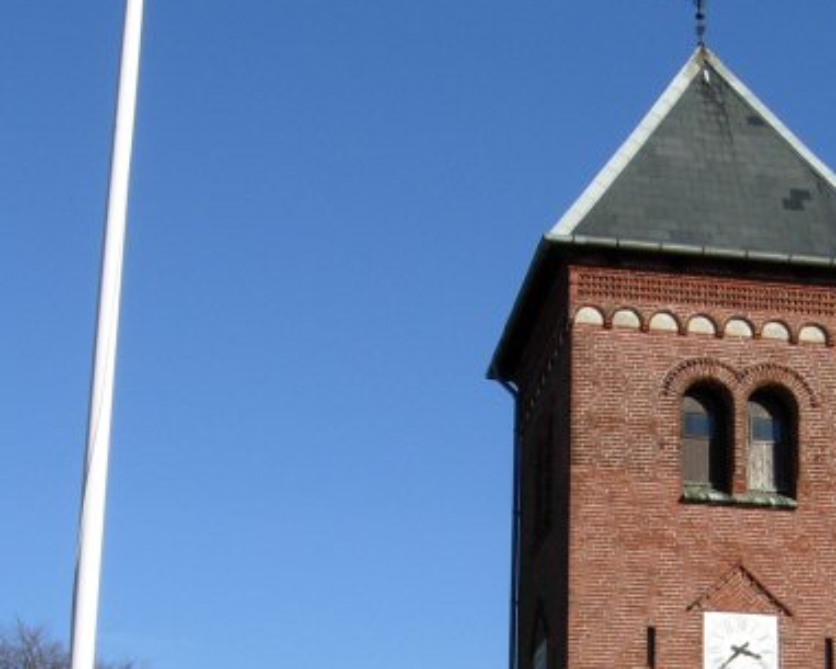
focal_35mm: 83
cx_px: 619
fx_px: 2054
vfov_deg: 18.1
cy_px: 657
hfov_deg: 22.8
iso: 50
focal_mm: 7.5
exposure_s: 1/362
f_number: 6.1
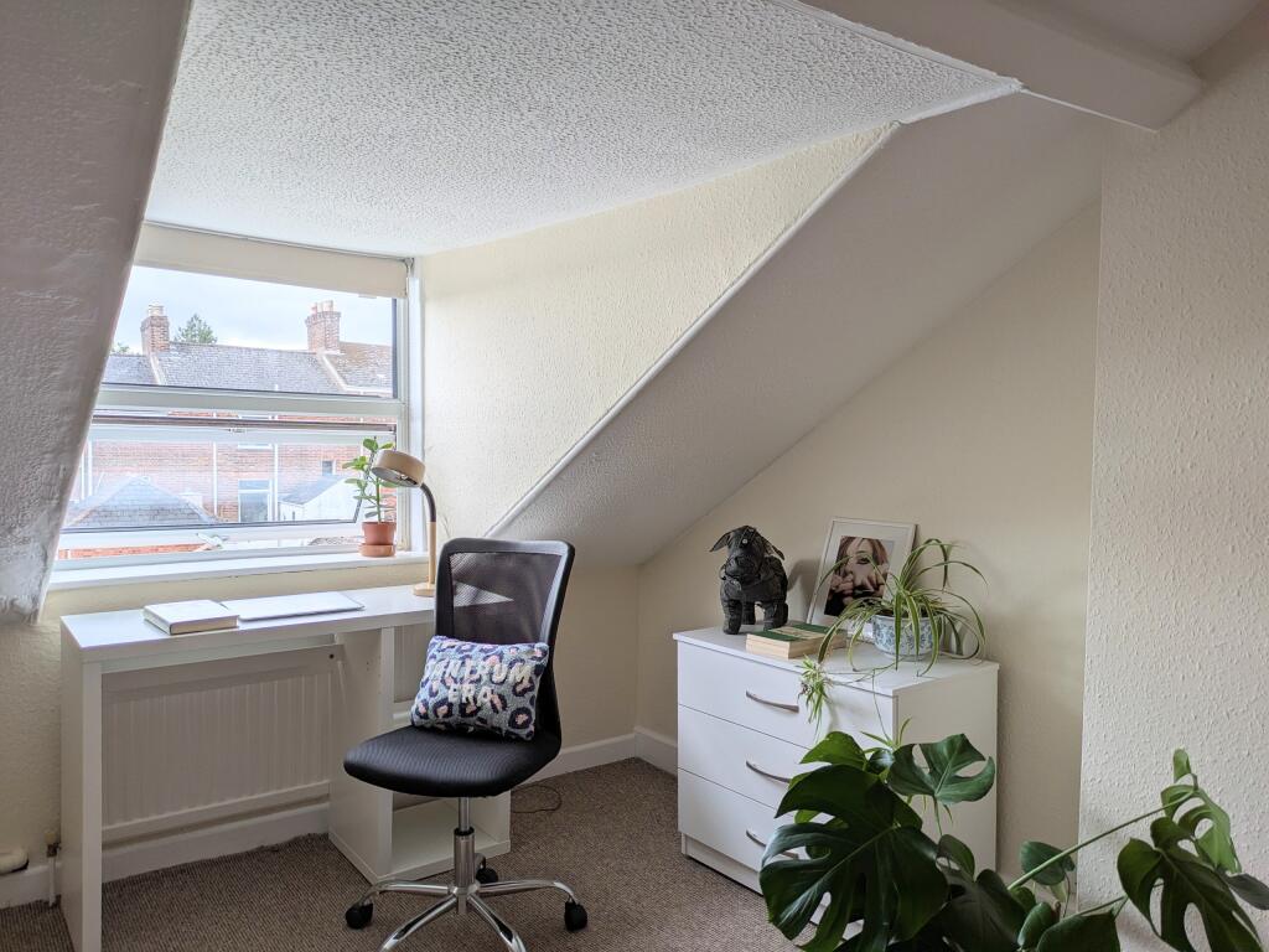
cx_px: 634
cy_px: 476
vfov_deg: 54.9
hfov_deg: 69.4
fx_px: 916
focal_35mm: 25
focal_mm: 5.43
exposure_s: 1/133
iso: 37
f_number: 1.89
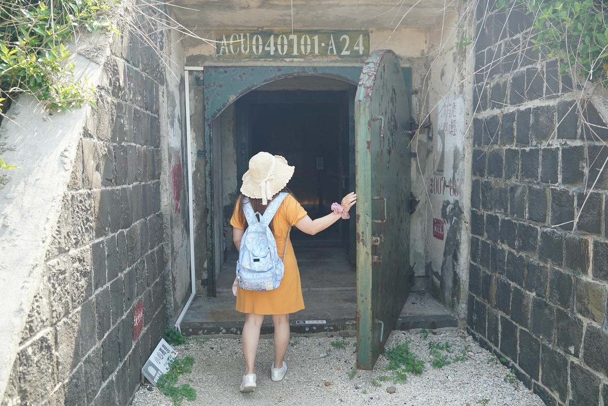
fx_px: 524
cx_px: 304
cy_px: 203
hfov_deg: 60.3
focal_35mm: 31
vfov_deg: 42.3
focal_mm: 31
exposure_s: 1/160
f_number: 4
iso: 320
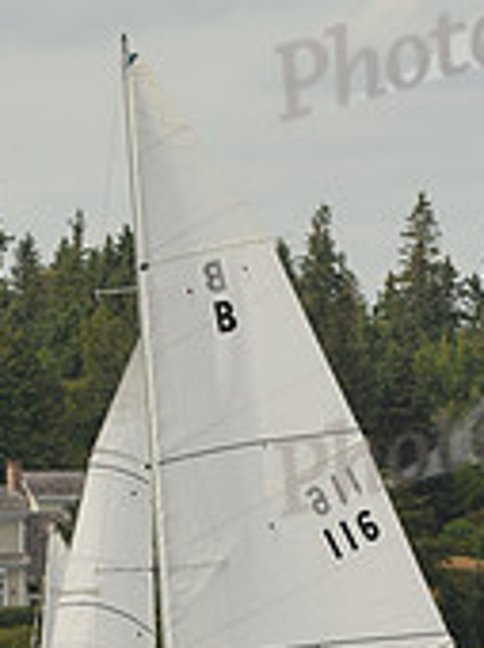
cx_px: 78
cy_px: 274
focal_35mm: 952
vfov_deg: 2.1
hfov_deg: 1.6
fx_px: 17793
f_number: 11
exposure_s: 1/640
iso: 400
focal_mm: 290
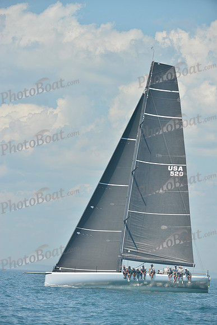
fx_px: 1807
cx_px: 108
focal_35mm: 200
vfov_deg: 10.3
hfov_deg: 6.9
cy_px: 162
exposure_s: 1/1000
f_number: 6.3
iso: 280
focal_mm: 200
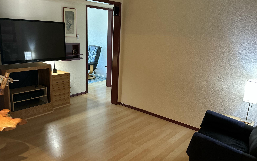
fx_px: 210
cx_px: 116
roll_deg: -2.1
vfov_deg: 41.8
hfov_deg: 62.8
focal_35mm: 30
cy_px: 79
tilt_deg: -13.1
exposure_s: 1/60
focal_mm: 6.86
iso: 500
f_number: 1.78
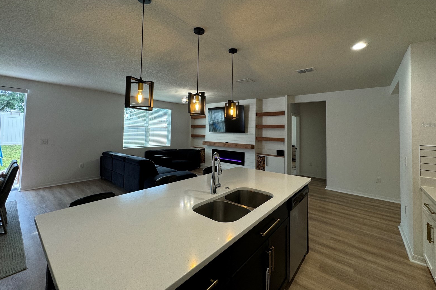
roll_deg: -1.9
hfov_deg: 100.4
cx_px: 223
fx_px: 182
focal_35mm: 15
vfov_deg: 76.9
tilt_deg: +2.0
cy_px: 125
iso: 125
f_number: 2.2
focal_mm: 2.22
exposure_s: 1/120
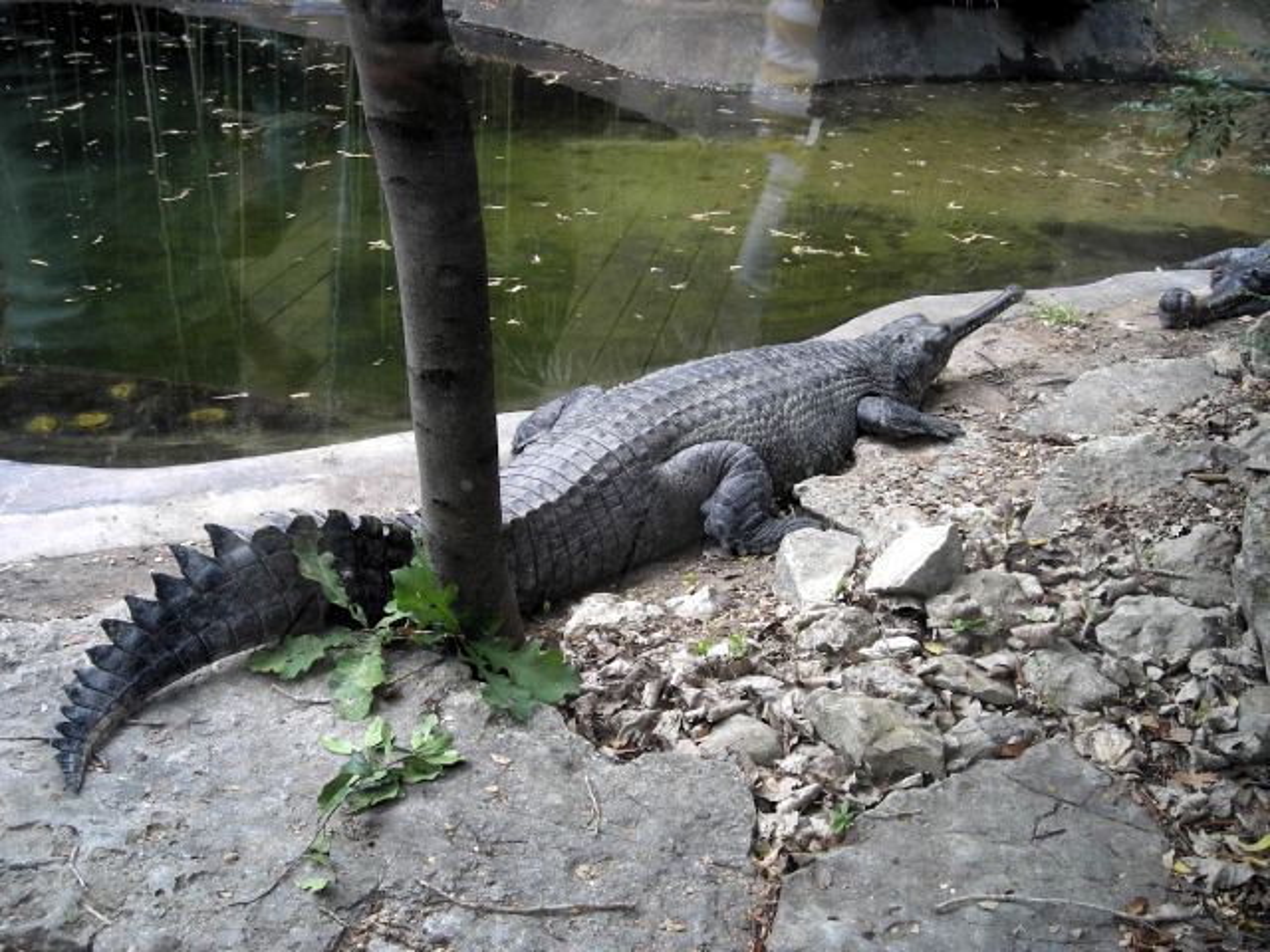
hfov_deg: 49.0
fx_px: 1394
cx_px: 635
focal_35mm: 38
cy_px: 476
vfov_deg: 37.7
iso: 50
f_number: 3.2
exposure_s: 1/42
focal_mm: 6.3
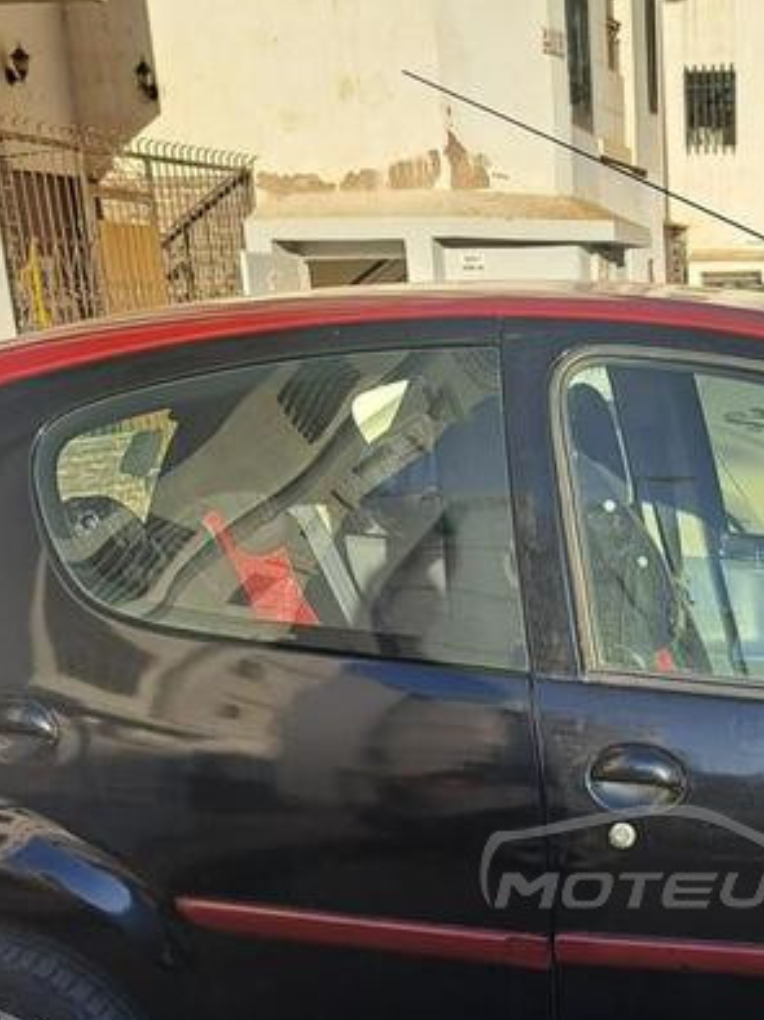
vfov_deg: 34.7
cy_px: 856
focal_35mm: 53
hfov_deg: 26.5
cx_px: 707
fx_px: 1561
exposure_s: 1/488
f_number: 1.8
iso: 50
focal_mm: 5.23
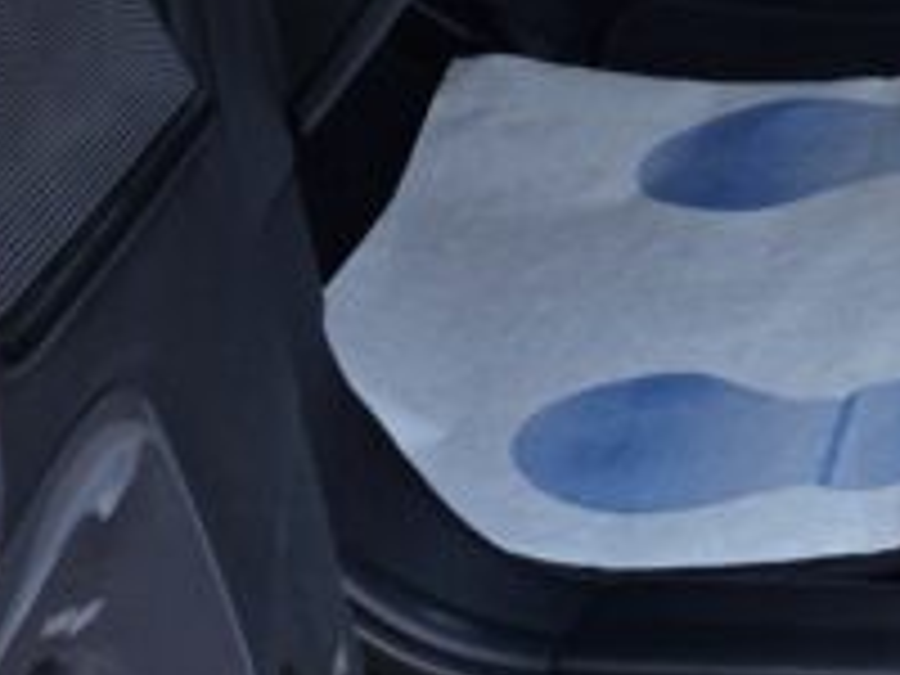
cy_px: -612
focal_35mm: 92
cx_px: 1444
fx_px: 2392
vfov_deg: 13.9
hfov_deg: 18.3
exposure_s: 1/180
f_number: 1.7
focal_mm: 6.25
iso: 64
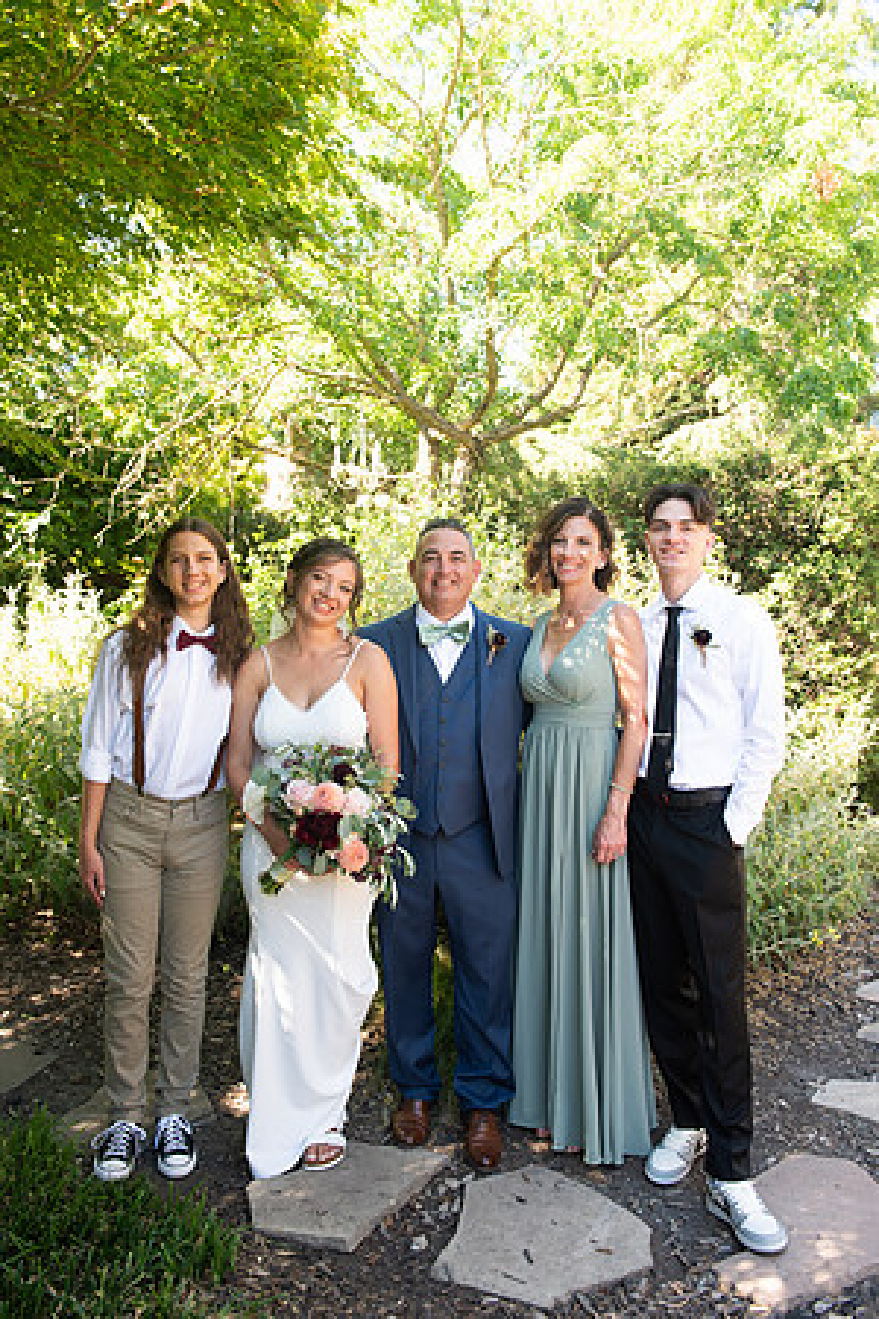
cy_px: 660
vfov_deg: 65.5
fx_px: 1025
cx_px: 440
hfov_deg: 46.4
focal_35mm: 28
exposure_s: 1/320
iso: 640
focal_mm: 28
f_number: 4.5
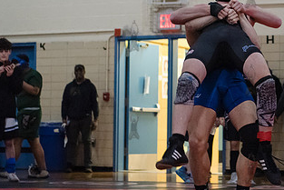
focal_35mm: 132
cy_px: 80
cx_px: 250
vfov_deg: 10.4
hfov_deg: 15.4
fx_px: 1042
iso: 8000
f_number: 3.2
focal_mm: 66
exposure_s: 1/400
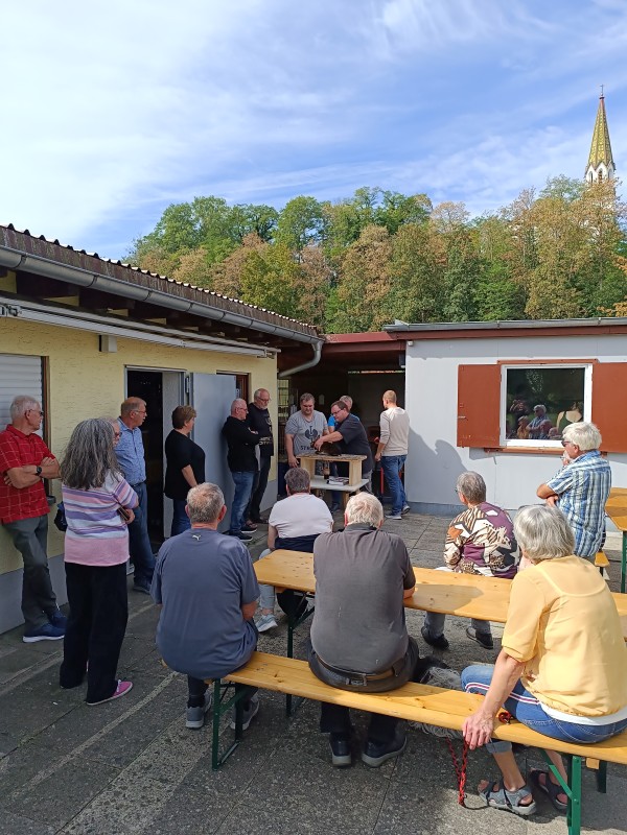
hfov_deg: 56.8
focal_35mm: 24
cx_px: 314
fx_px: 580
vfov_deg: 71.6
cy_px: 418
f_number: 1.65
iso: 50
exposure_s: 1/412
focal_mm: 6.14
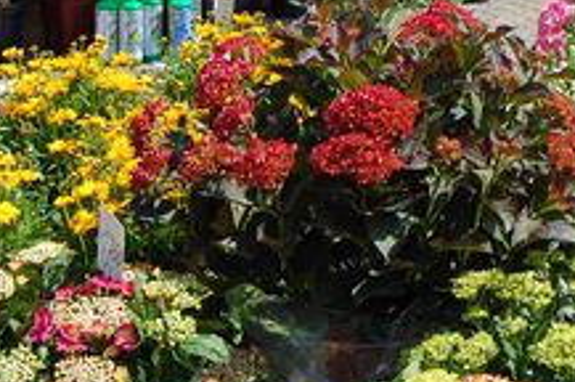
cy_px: -110
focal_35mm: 106
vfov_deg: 12.5
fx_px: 1691
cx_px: 692
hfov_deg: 18.3
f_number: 9
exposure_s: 1/320
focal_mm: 18
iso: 200
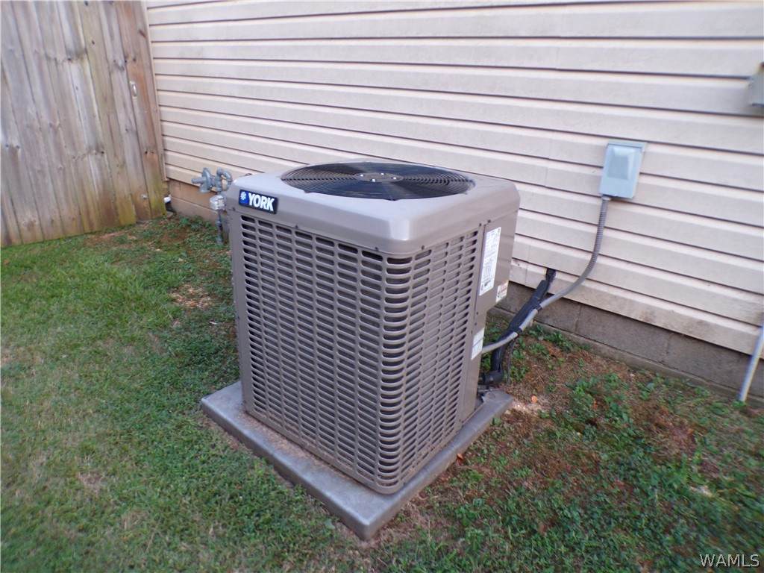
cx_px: 382
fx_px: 530
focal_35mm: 24
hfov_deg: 71.6
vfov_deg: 56.8
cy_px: 286
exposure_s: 1/34
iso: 187
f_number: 3
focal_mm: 4.3
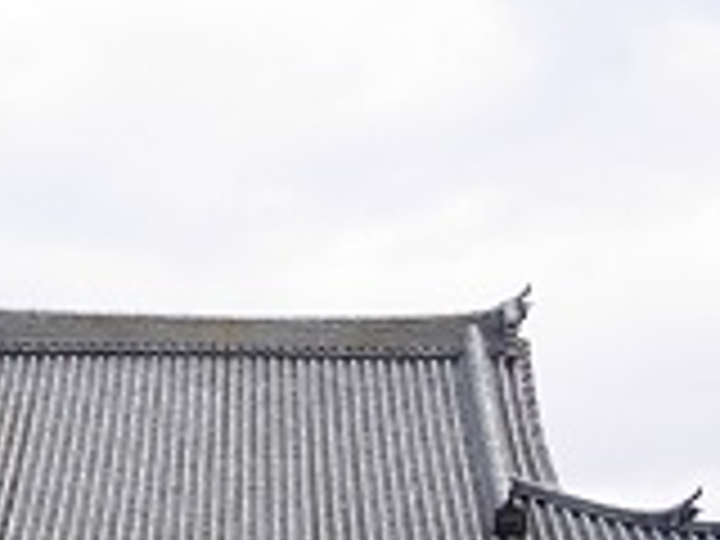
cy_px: 648
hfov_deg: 20.2
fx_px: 2018
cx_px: 232
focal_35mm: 97
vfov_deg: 14.7
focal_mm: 7.1
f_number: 3.2
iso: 100
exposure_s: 1/160
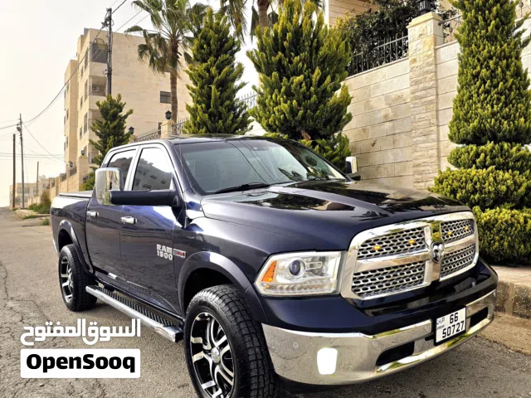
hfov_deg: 73.9
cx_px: 266
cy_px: 199
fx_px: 353
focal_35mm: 23
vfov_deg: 58.9
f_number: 1.7
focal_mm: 6.3
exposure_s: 1/667
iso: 12
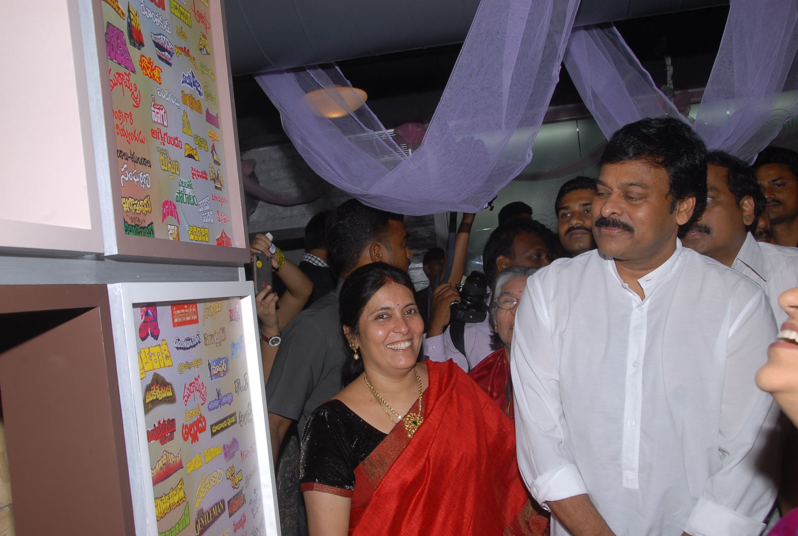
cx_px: 399
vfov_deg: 37.0
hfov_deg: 53.0
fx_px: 800
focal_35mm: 36
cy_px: 268
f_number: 10
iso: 200
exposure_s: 1/125
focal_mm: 24
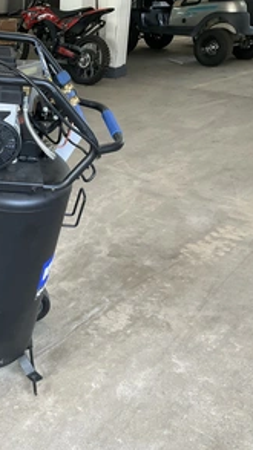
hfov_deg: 26.3
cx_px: 3
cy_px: 222
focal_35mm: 43
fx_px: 514
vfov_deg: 47.4
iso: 100
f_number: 1.8
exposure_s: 1/60
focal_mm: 3
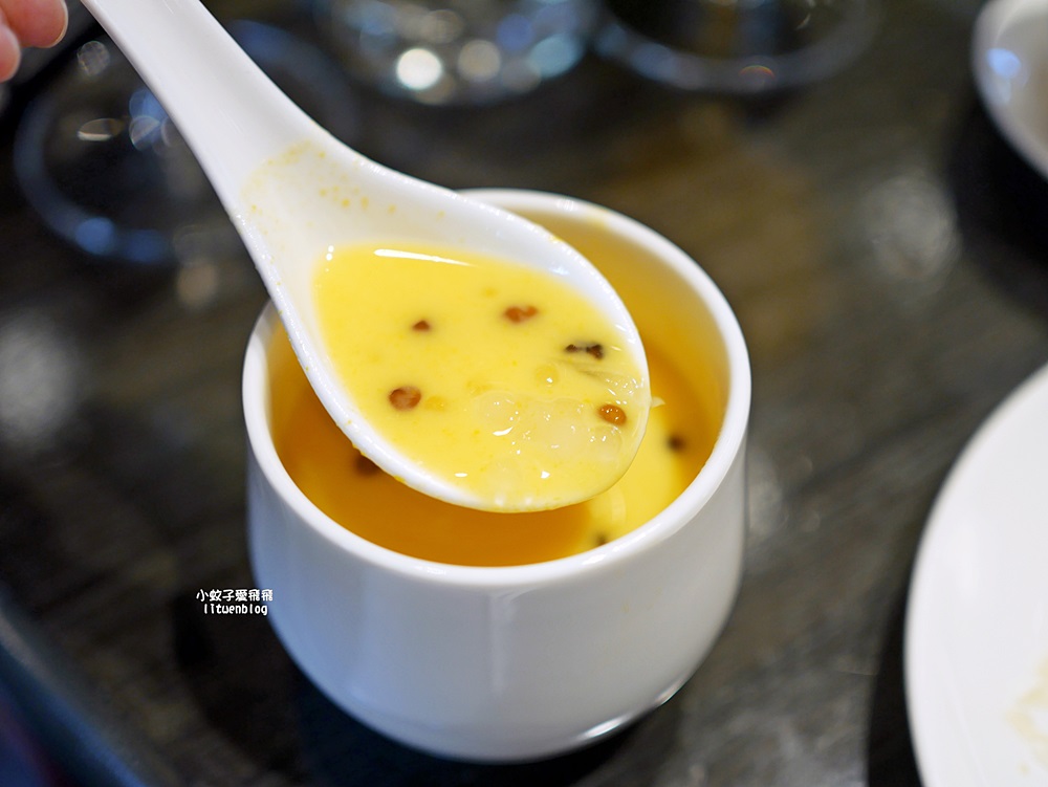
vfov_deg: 29.1
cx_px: 524
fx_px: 1514
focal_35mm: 50
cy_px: 394
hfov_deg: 38.2
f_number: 1.8
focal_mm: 25
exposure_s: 1/125
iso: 200
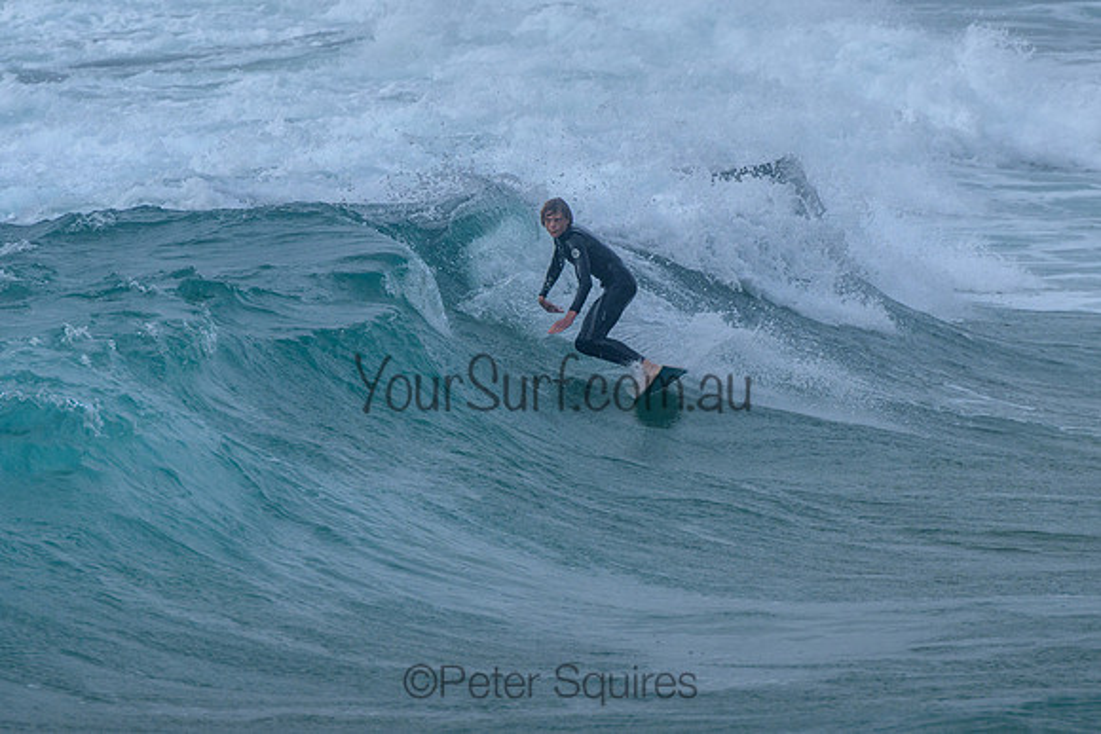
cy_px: 355
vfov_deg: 2.5
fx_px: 16834
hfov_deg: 3.7
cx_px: 542
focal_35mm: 550
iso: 500
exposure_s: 1/2000
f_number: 9
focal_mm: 400
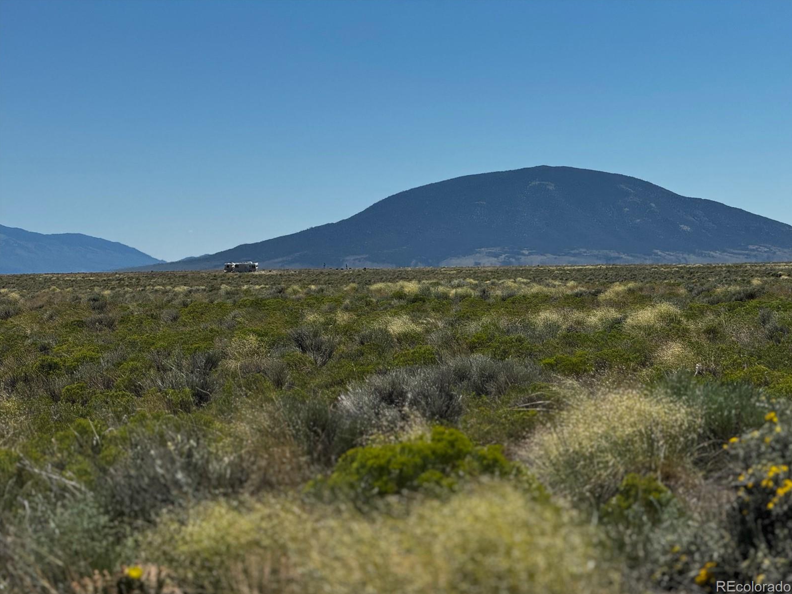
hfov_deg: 16.3
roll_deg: +1.7
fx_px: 2768
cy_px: 297
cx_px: 398
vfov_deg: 12.2
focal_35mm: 121
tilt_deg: +0.0
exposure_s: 1/1969
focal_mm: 15.66
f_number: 2.8
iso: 50
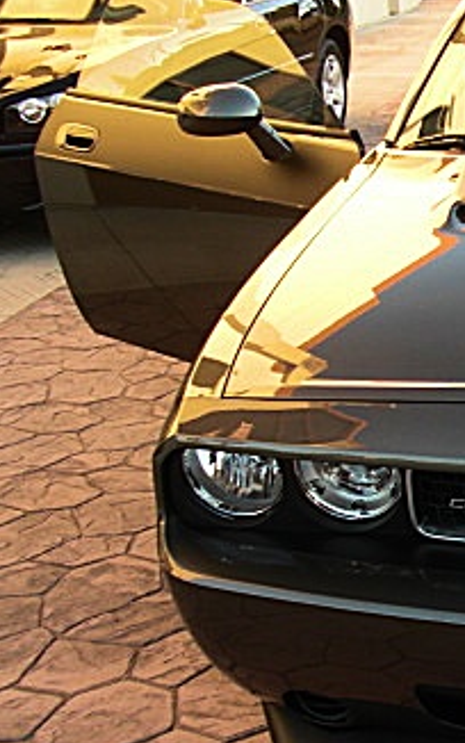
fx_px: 1519
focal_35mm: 75
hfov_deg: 15.9
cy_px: 451
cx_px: 711
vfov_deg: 27.4
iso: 50
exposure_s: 1/60
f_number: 2.8
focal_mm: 6.3
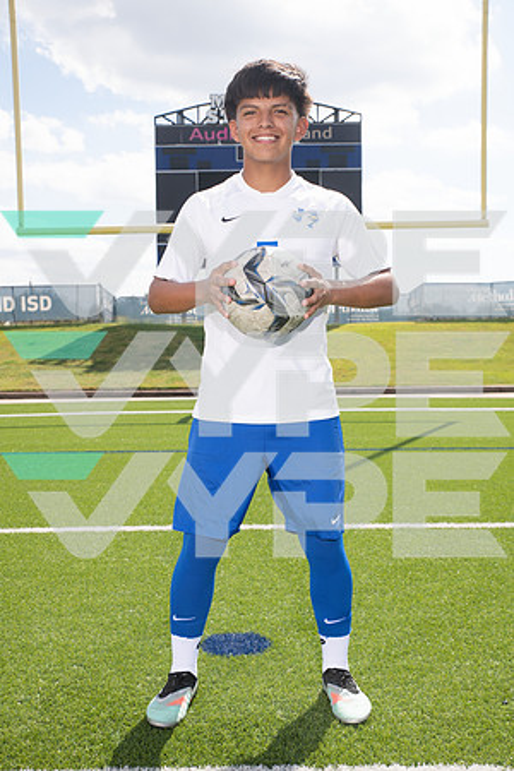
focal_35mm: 42
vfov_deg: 46.4
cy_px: 386
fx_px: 899
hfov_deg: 31.9
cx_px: 257
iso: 125
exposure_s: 1/400
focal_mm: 42
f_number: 7.1
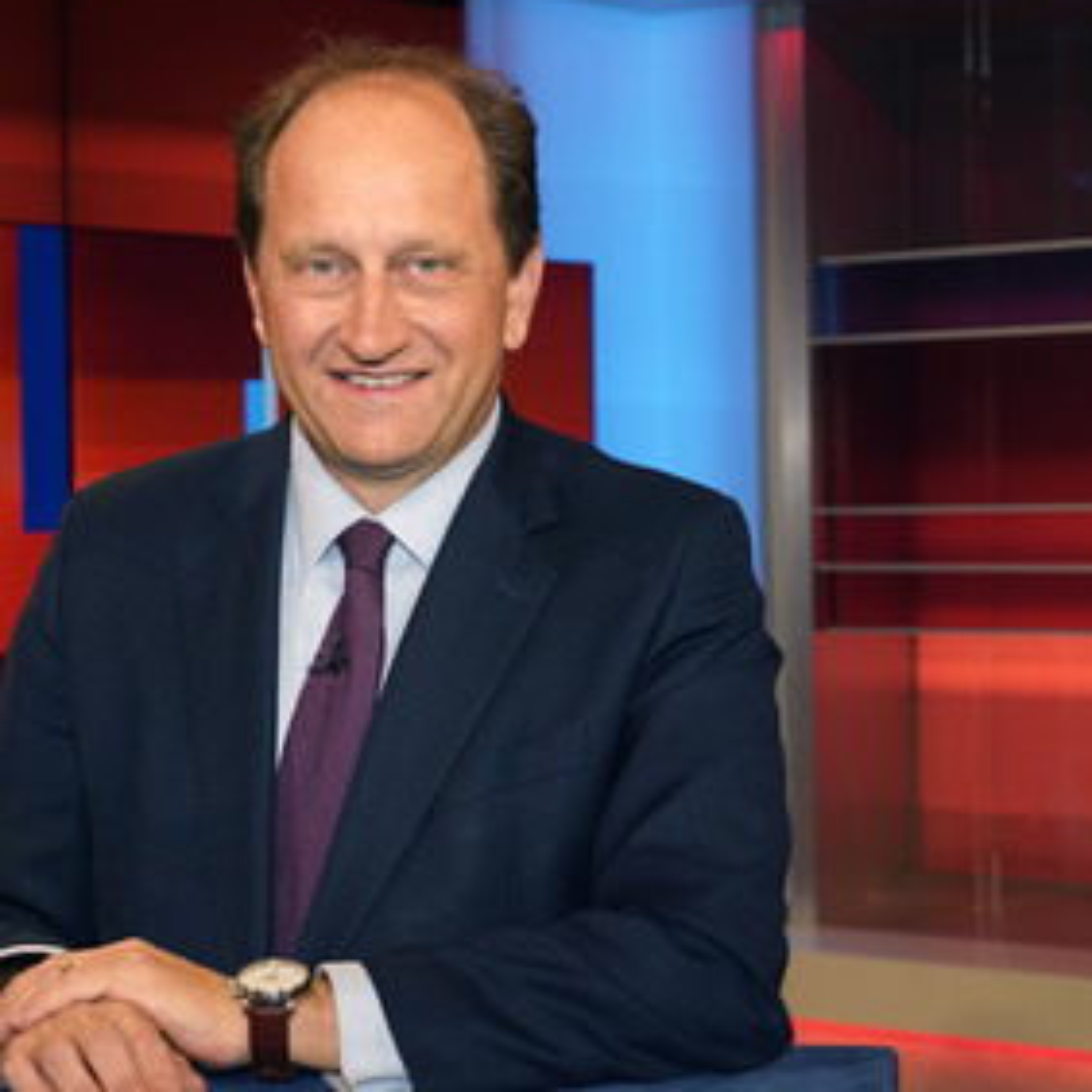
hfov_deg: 32.0
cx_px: 378
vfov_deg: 32.2
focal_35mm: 53
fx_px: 1892
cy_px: 558
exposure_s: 1/160
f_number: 4.5
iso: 1600
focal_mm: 39
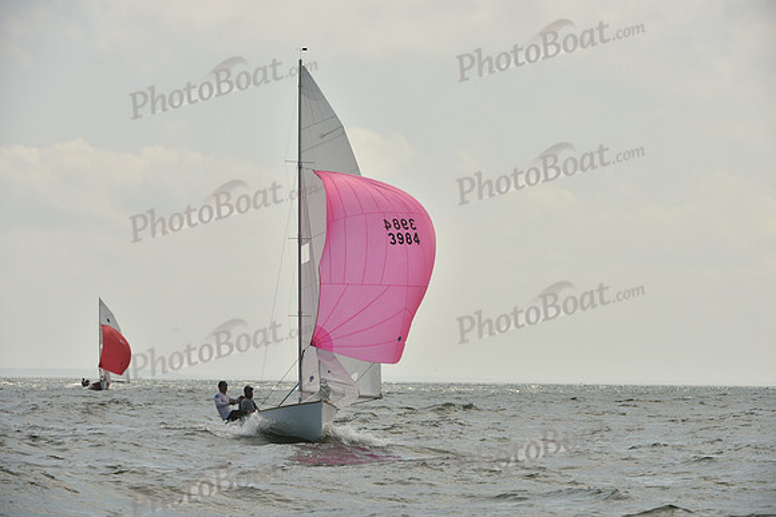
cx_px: 388
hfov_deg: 10.3
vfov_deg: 6.9
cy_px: 258
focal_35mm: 200
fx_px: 4312
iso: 250
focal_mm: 200
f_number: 8
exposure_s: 1/1250
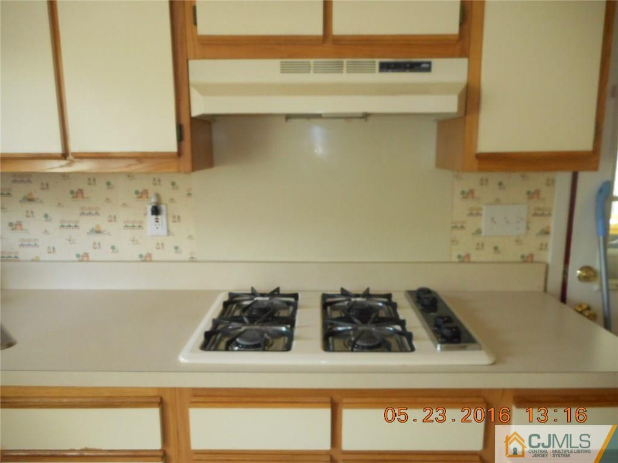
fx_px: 446
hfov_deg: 69.4
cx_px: 309
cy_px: 232
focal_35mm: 25
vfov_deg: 54.9
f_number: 3.7
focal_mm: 4.5
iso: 400
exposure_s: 1/30
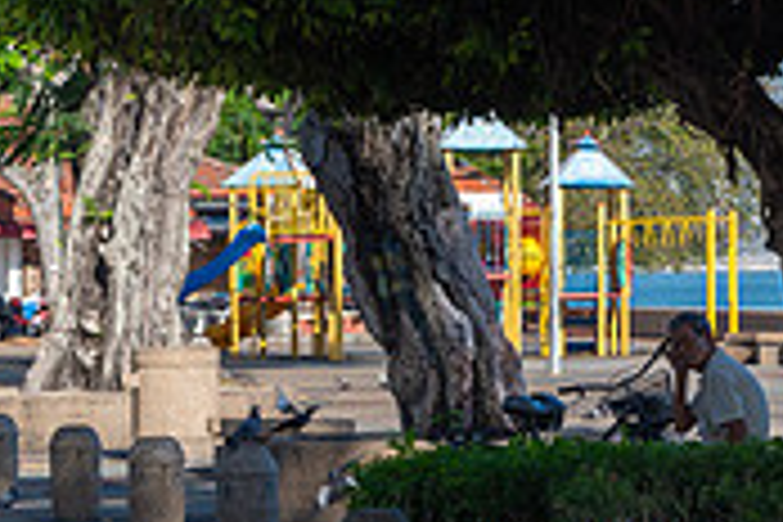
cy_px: 200
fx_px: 4719
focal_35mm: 217
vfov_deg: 6.3
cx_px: 1363
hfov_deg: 9.1
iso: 125
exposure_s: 1/90
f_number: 8
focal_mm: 58
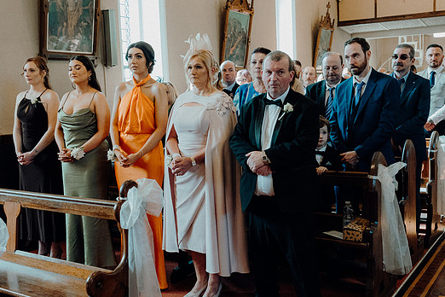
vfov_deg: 33.4
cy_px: 156
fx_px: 494
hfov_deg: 48.5
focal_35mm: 40
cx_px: 229
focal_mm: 24
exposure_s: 1/200
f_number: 3.5
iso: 3200
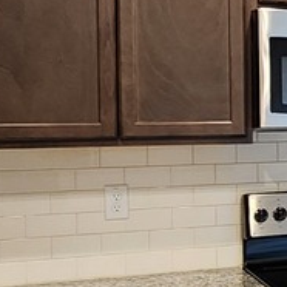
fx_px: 835
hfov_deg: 16.3
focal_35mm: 89
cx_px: 522
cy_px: 145
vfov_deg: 19.5
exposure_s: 1/40
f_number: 2.2
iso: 320
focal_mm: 2.2
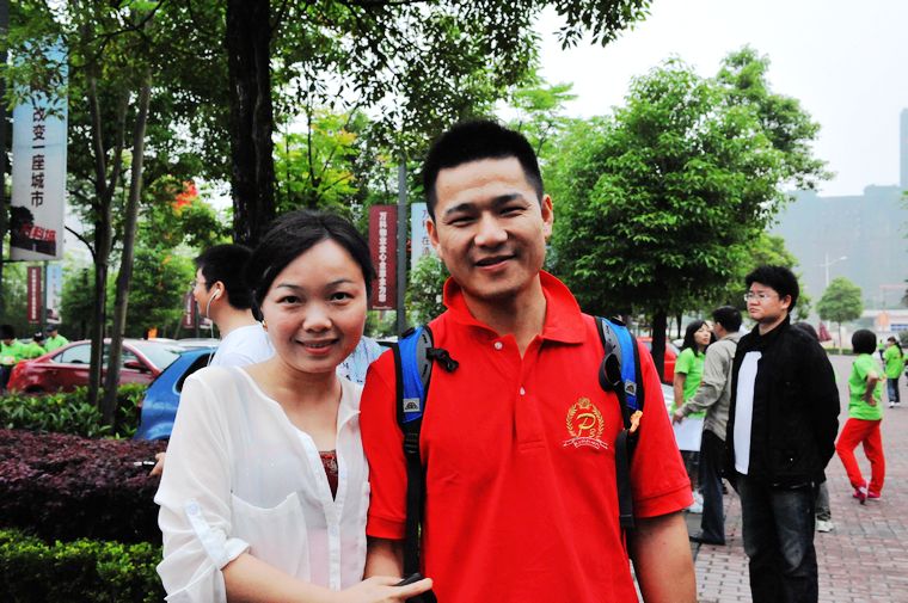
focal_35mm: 36
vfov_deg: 36.8
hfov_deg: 53.2
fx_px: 907
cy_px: 302
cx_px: 454
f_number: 9
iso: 6400
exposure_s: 1/2500
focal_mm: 36
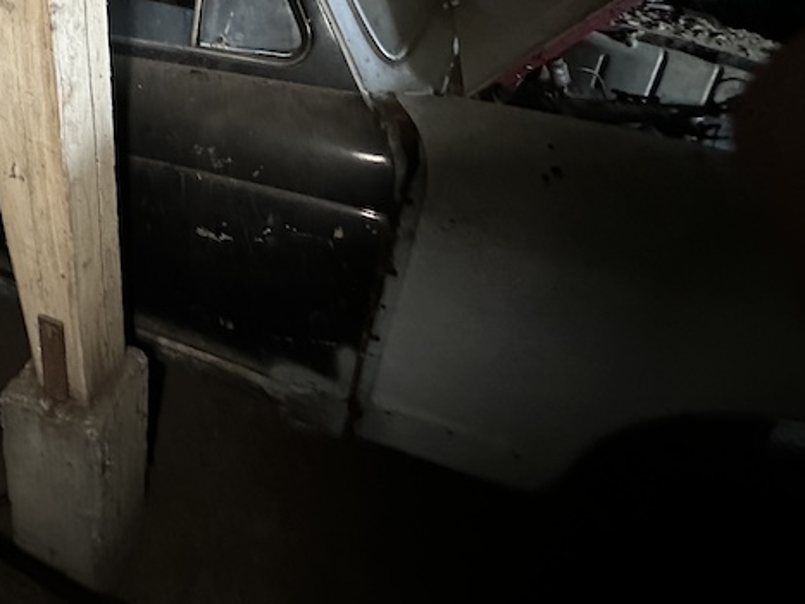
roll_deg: +0.3
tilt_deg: -22.6
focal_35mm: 24
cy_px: 107
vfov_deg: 52.5
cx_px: 167
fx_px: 558
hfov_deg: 65.5
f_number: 2.2
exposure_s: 1/41
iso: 1250
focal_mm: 2.22
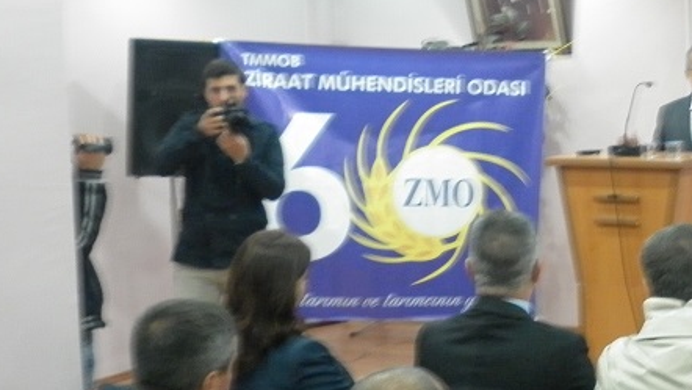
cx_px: 612
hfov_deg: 29.4
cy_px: 182
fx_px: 1267
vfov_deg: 17.5
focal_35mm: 69
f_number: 2.8
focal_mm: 5
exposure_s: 1/8
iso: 200
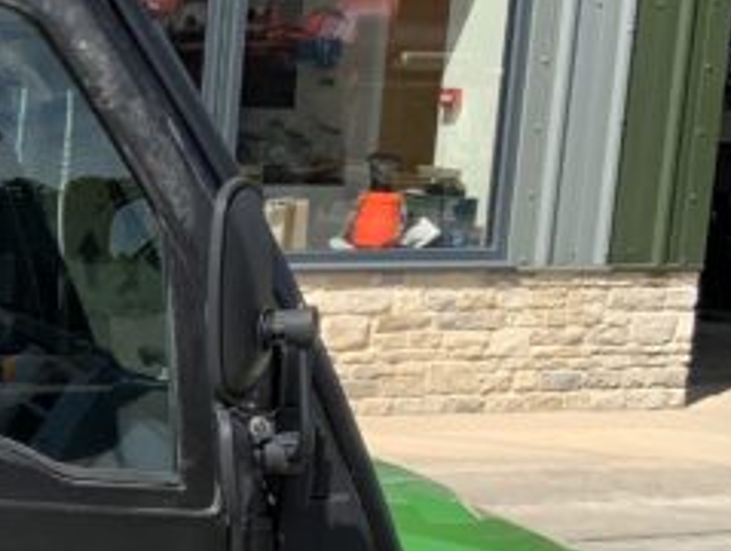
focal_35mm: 124
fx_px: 2623
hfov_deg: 15.0
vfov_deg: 11.8
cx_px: -278
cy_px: 579
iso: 16
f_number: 1.8
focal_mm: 3
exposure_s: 1/1490
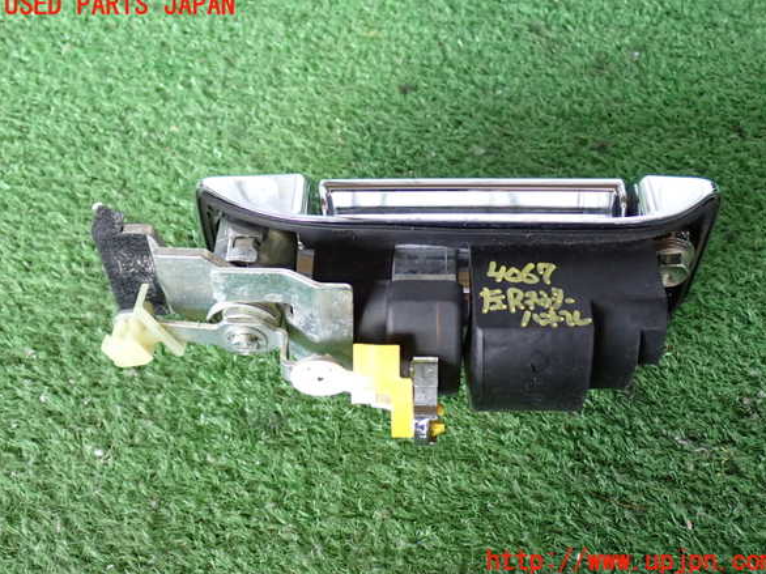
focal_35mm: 42
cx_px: 390
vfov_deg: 34.3
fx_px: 929
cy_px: 284
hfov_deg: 44.8
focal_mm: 7.31
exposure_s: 1/40
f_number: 2.8
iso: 500
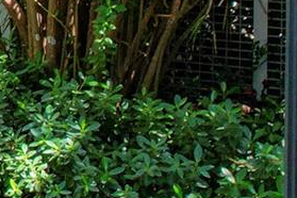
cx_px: -403
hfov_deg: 12.8
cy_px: -143
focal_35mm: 126
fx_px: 1039
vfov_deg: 10.3
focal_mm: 8.38
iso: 100
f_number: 2.8
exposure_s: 1/240
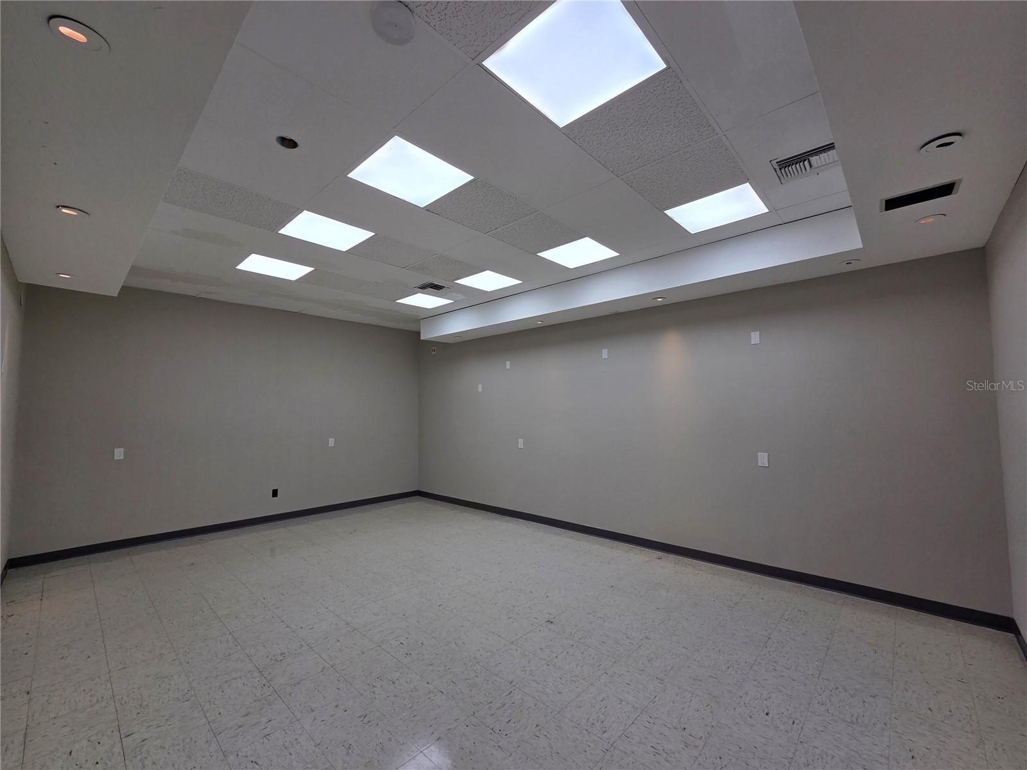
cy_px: 385
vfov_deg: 89.9
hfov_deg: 106.2
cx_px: 514
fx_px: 386
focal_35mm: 13
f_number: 2.2
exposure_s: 1/191
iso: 50
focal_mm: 2.2
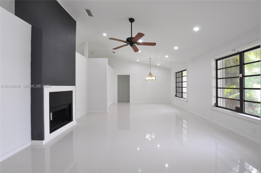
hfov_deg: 100.5
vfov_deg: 77.2
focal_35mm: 15
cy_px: 86
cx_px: 130
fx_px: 109
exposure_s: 1/10
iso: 400
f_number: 8
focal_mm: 10
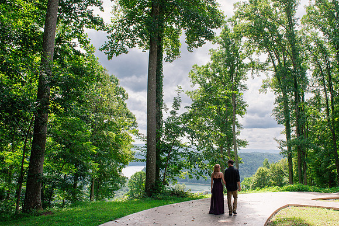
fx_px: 259
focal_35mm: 27
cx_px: 194
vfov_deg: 47.2
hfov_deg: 66.1
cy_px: 118
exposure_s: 1/800
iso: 500
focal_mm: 24
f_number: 8
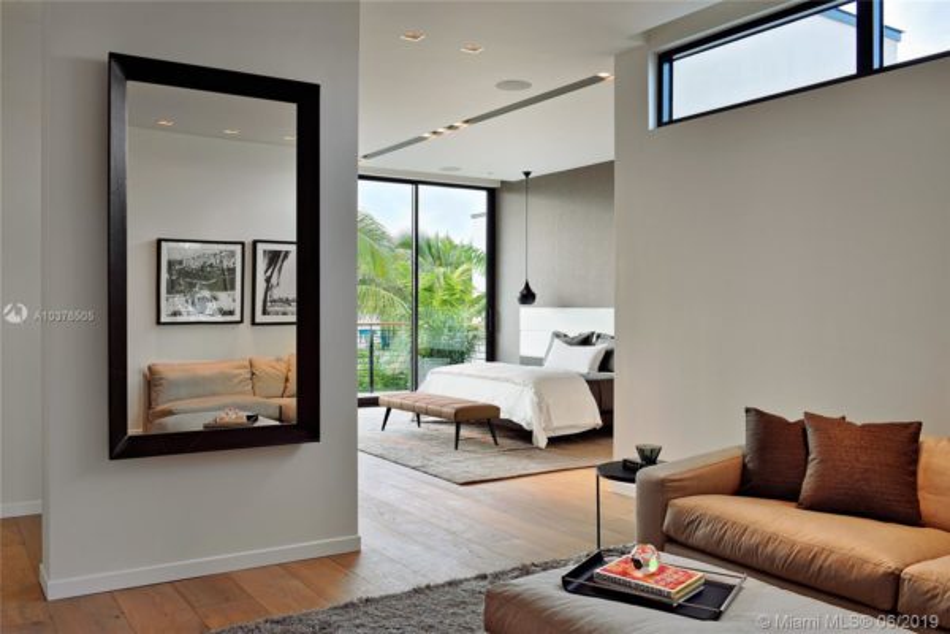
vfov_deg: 41.1
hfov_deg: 58.7
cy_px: 317
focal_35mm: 32
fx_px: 844
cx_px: 475
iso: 200
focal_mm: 32
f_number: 11
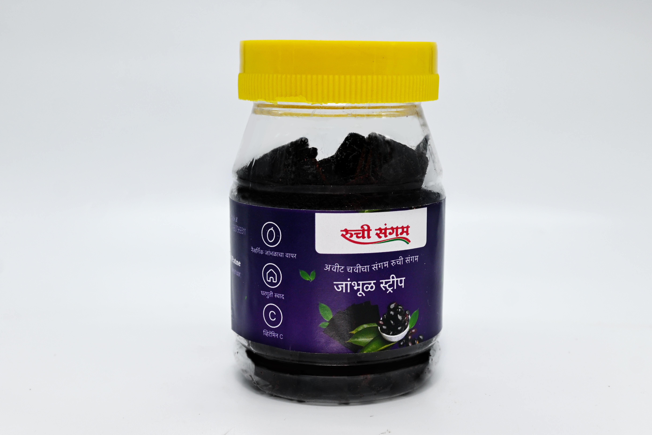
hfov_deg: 55.1
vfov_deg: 38.4
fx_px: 625
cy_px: 218
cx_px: 326
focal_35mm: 34
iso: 100
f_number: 6.3
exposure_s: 1/320
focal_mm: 23
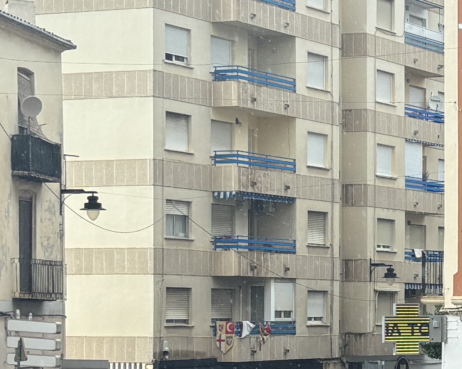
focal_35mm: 134
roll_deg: +0.0
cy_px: 309
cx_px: 642
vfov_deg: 11.5
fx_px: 1832
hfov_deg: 13.7
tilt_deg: -0.4
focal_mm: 5.96
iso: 50
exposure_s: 1/1190
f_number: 1.6
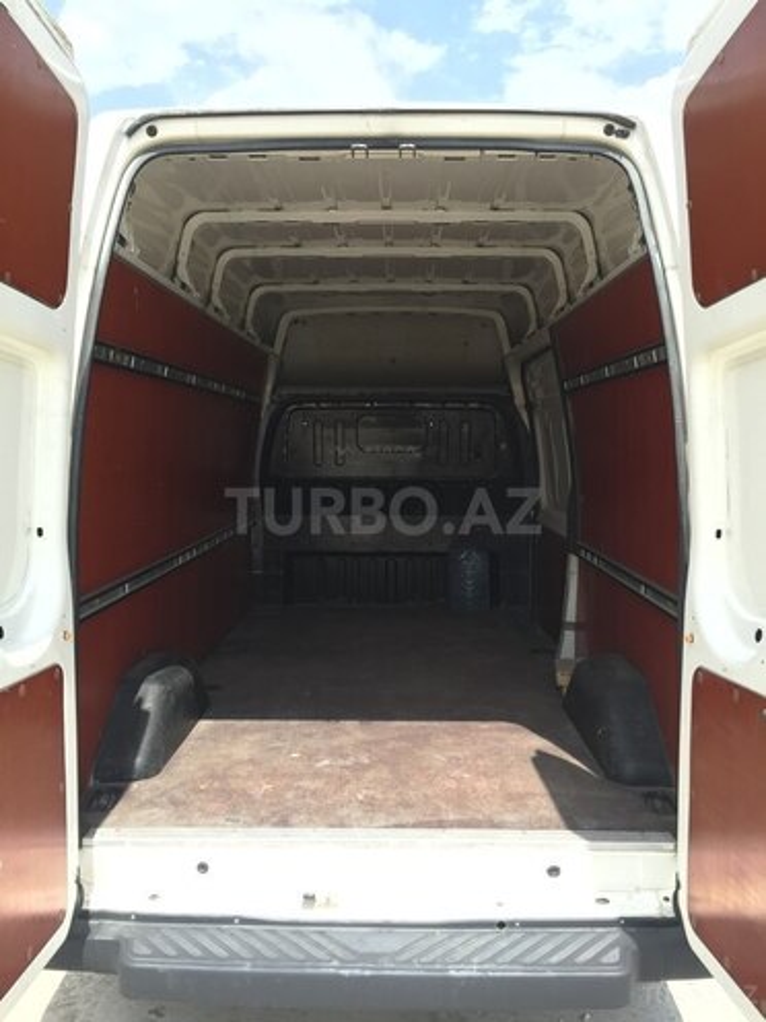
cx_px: 383
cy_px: 511
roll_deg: -0.2
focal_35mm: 29
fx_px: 856
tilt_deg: -4.5
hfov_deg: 48.2
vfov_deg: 61.7
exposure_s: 1/338
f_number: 2.2
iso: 32
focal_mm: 4.15
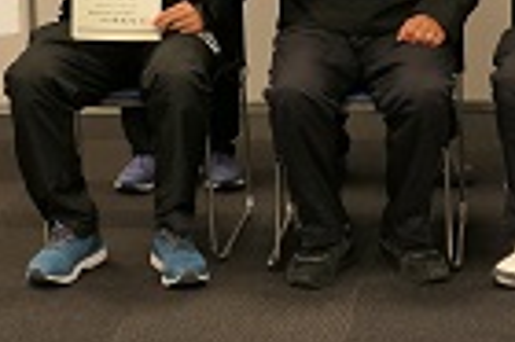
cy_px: -85
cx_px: 360
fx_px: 2015
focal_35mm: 141
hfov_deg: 14.5
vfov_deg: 9.6
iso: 500
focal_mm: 16.49
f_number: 3.2
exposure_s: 1/80
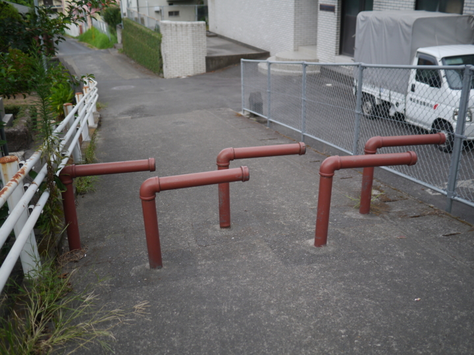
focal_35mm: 40
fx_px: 548
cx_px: 237
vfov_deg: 36.0
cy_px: 178
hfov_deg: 46.8
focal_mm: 20
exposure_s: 1/640
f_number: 1.7
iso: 160
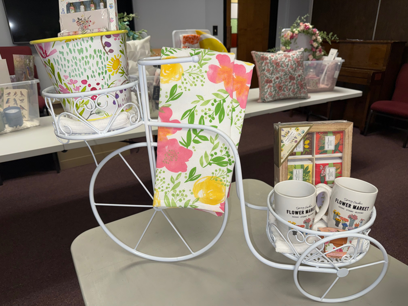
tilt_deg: -21.9
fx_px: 283
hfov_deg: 71.6
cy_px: 153
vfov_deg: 56.8
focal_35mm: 24
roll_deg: +1.1
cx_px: 204
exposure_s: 1/55
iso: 50
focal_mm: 6.76
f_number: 1.78
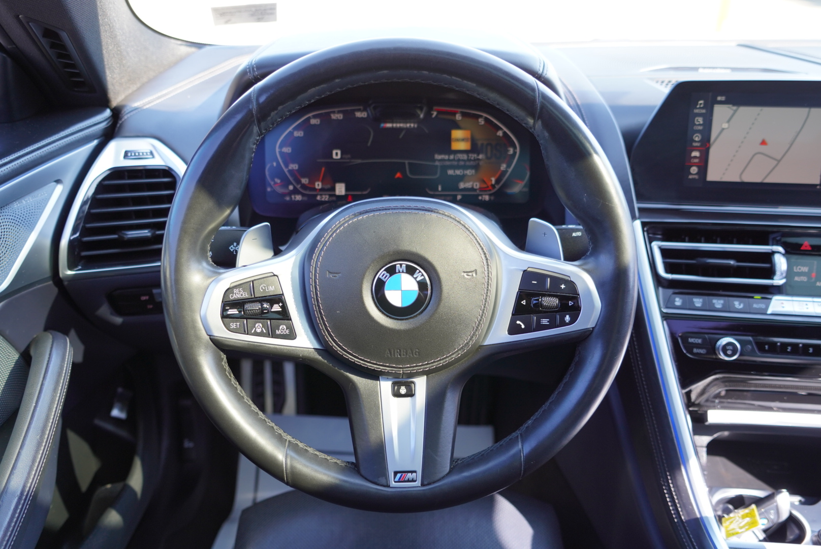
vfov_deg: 43.7
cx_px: 410
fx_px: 685
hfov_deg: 61.9
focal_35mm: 30
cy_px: 274
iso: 320
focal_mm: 30
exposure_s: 1/60
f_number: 4
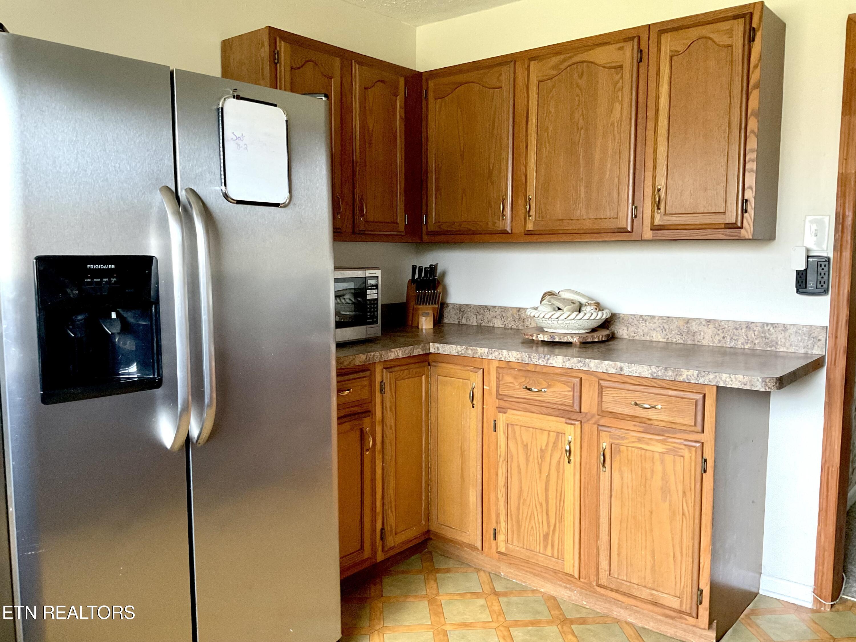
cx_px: 428
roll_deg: -0.4
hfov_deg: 61.7
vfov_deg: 48.2
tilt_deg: -5.7
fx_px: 717
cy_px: 321
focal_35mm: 29
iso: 200
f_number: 1.8
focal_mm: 3
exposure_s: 1/60
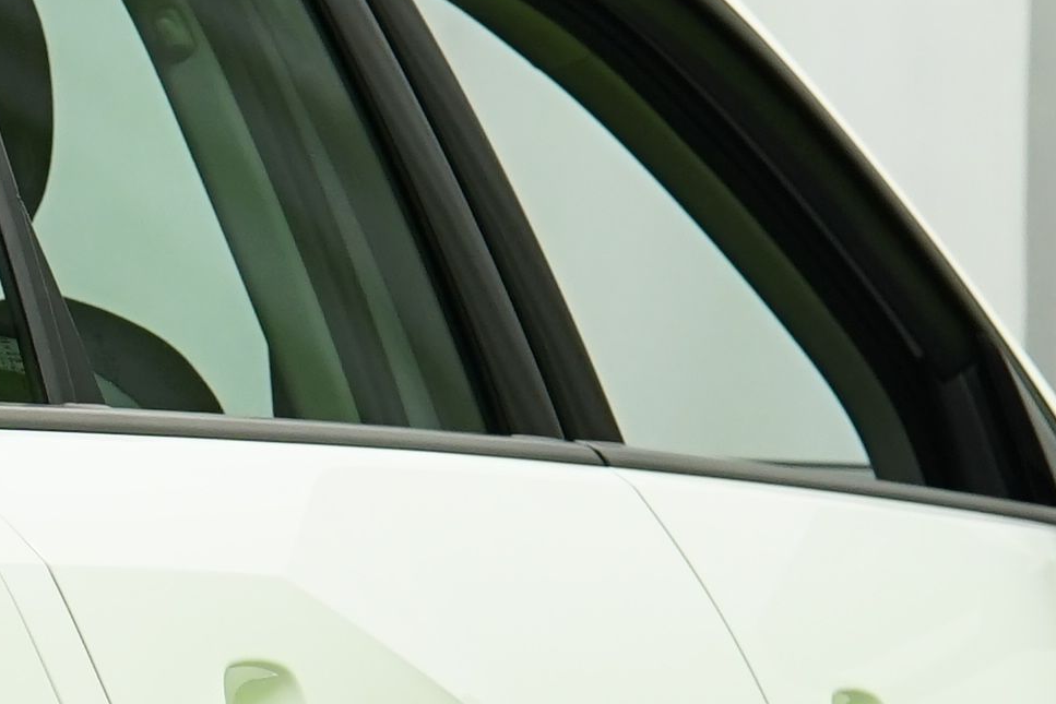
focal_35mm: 428
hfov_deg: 4.7
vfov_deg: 3.2
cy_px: 948
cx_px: -997
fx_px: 12556
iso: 500
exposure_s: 1/20
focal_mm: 69
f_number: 5.6
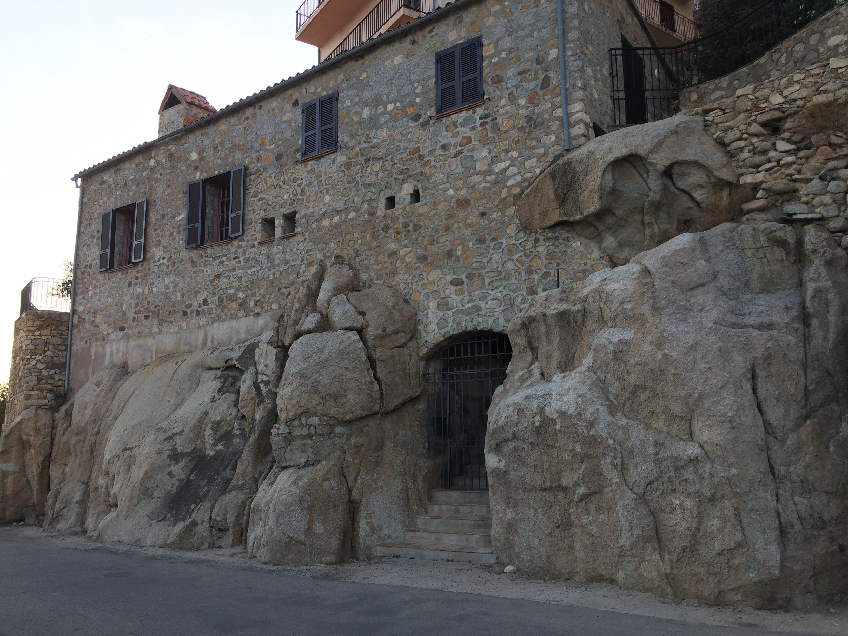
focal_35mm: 29
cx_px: 424
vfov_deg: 48.2
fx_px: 710
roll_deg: -0.2
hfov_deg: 61.7
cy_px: 318
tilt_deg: +10.0
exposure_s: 1/373
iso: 32
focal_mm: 4.15
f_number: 2.2
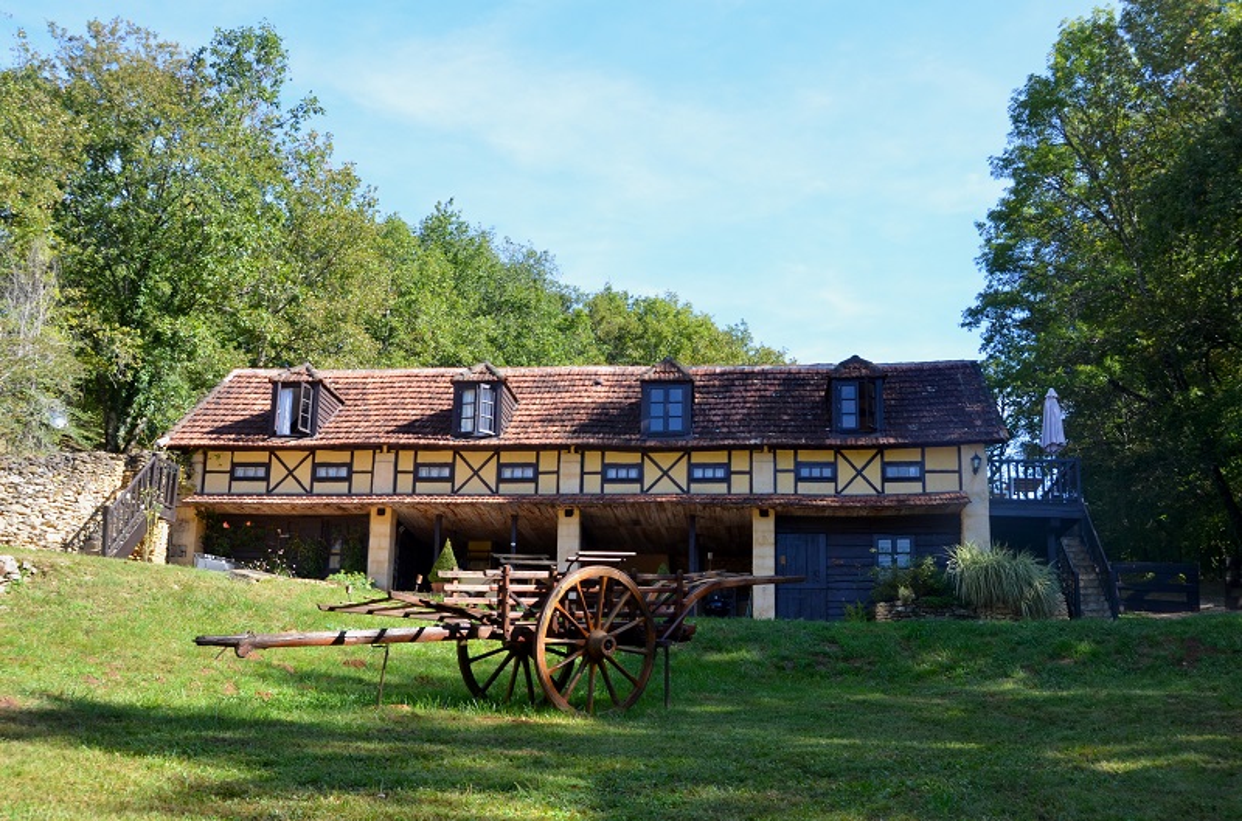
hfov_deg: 57.3
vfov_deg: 39.8
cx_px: 621
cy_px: 410
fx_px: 1136
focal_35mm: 33
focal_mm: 22
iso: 200
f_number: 6.3
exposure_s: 1/160
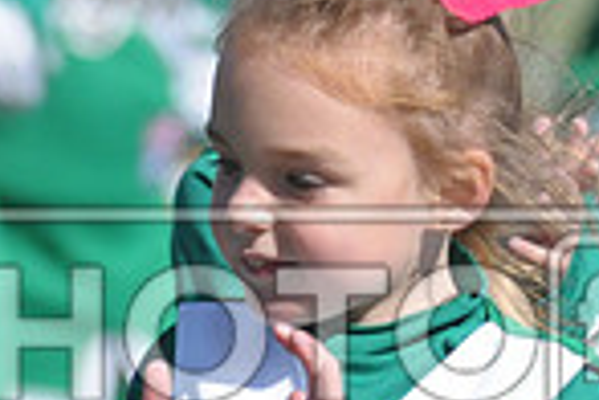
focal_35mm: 1298
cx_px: 318
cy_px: 361
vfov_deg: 1.1
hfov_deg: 1.6
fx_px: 21596
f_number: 4
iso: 1000
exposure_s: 1/8000
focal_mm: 220
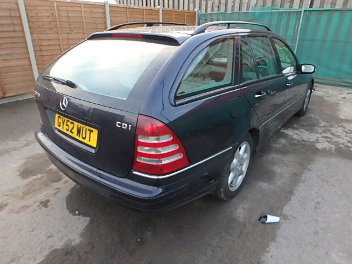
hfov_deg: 76.4
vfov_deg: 61.1
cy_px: 130
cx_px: 177
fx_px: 224
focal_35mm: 22
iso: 800
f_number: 3.5
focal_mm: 3.7
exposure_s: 1/200
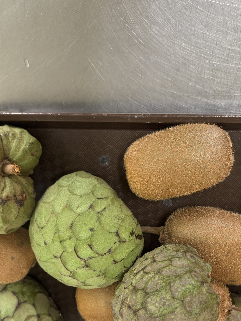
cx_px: 152
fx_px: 436
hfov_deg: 30.7
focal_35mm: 47
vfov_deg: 39.6
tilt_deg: -62.2
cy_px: 229
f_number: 1.6
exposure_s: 1/50
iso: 160
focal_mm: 5.96
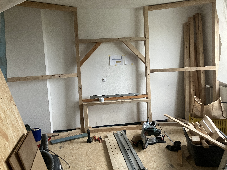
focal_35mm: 28
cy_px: 85
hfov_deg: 63.4
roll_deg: +3.5
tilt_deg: -4.7
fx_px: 184
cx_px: 114
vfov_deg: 49.7
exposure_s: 1/60
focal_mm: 3.99
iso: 200
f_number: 1.8
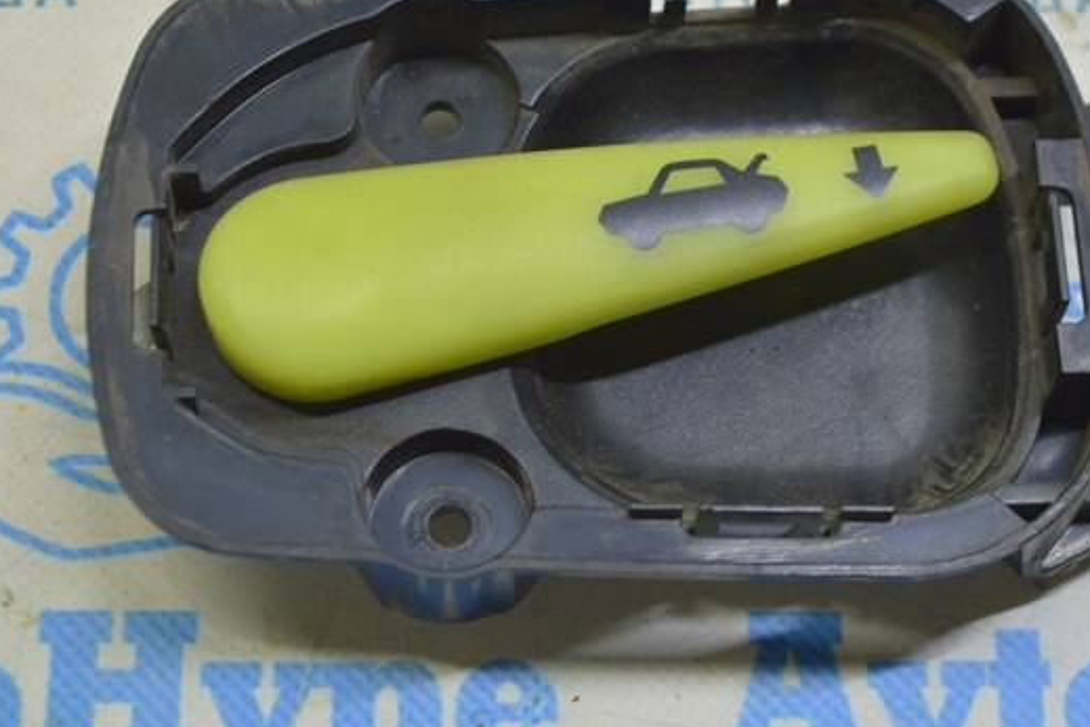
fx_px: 2906
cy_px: 291
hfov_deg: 21.2
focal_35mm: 96
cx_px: 615
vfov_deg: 14.2
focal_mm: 52
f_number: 5.6
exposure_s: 1/20
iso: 400
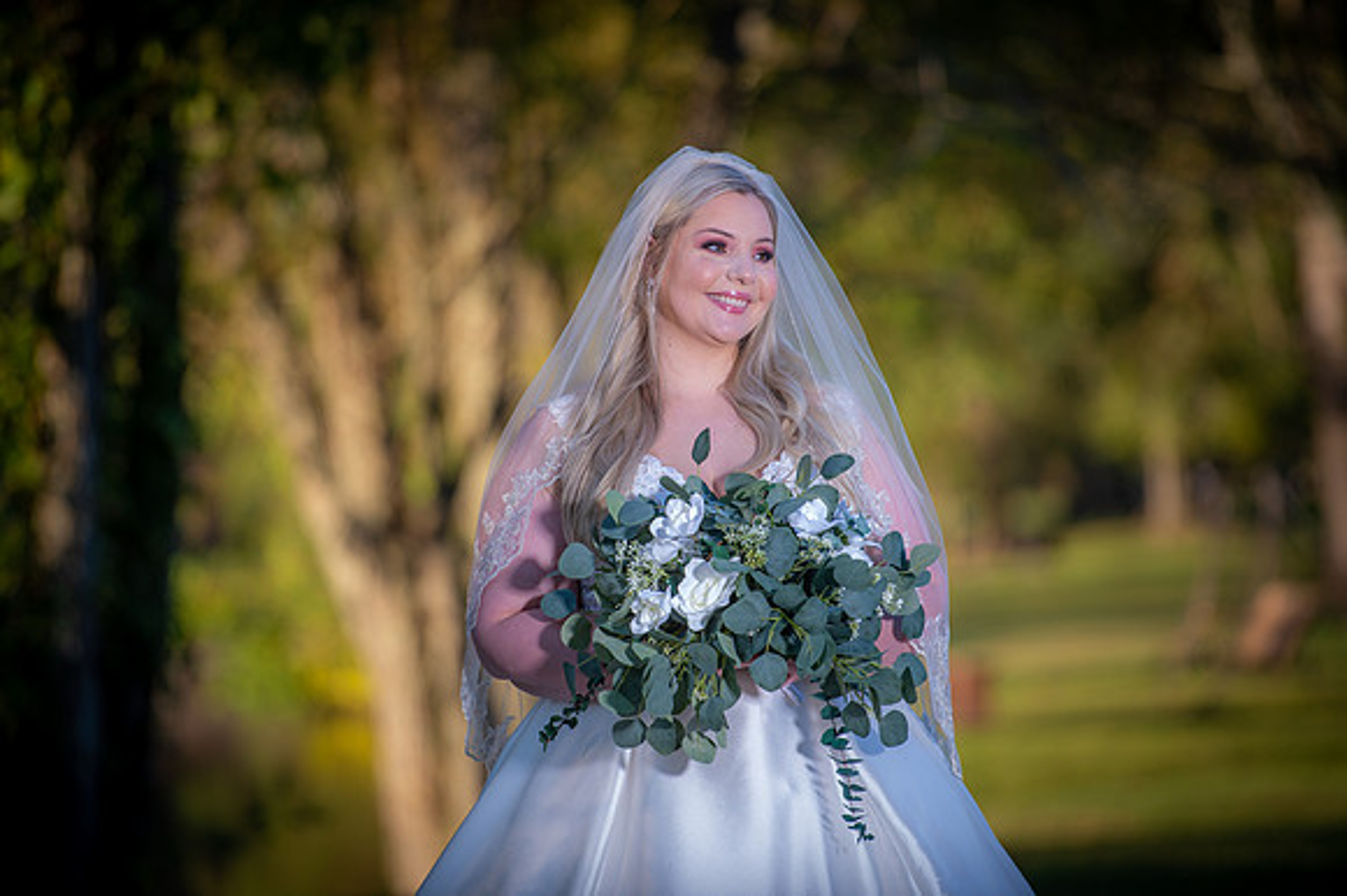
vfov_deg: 6.9
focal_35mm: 200
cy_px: 448
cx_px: 674
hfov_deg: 10.3
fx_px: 7479
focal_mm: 200
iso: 80
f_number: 3.2
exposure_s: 1/250
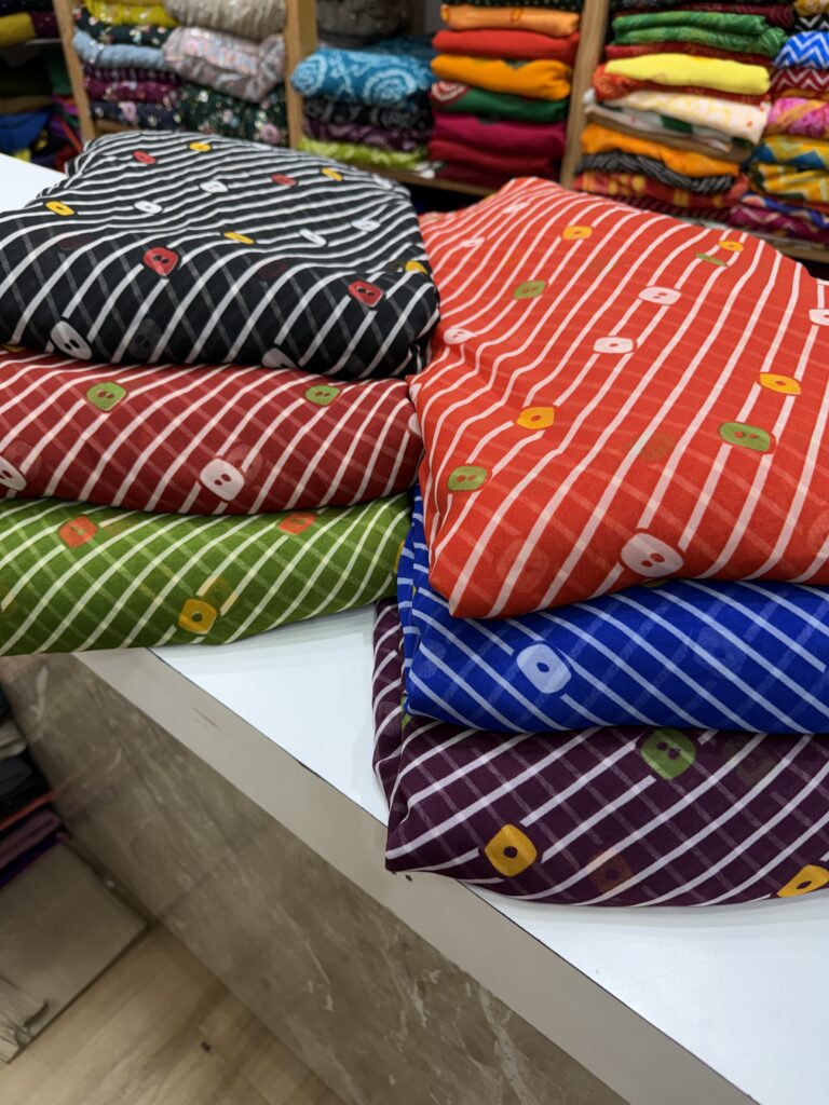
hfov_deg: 56.8
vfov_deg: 71.6
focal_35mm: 24
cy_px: 552
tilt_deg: -39.5
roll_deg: -4.0
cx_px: 414
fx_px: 766
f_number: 1.78
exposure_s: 1/121
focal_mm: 6.76
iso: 64
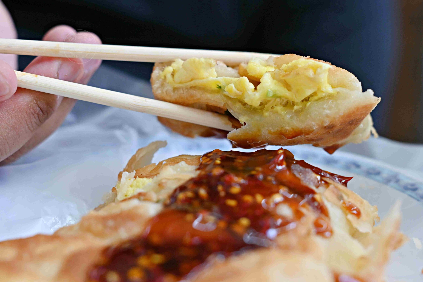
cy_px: 141
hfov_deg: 27.0
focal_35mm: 75
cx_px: 212
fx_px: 881
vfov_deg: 18.2
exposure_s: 1/200
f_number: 3.2
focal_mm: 50
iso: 320
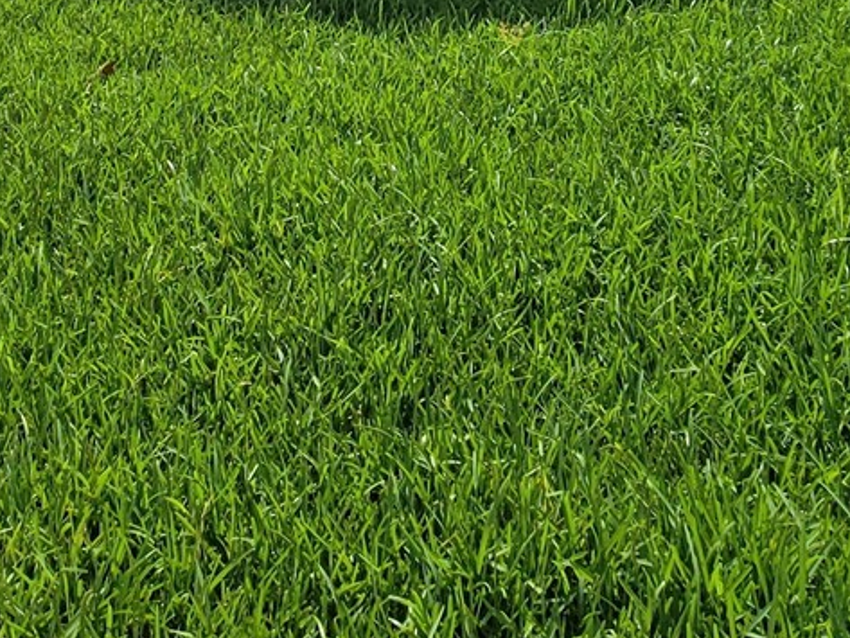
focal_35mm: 44
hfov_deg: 42.4
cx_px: 288
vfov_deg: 26.2
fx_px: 1081
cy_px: -261
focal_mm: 2.2
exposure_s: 1/2283
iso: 50
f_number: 2.2
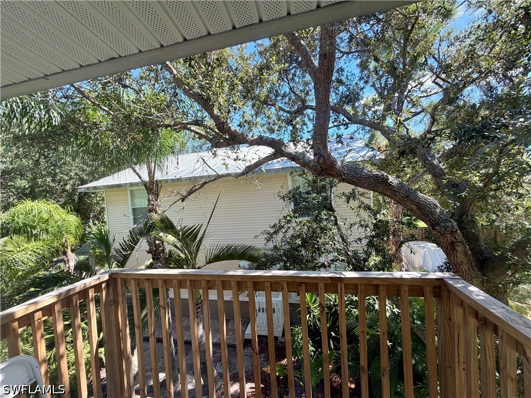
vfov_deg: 85.7
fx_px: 215
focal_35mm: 14
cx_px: 266
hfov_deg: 102.1
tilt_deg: -2.4
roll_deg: +4.0
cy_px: 199
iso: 50
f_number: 2.2
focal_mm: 2.22
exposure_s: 1/291
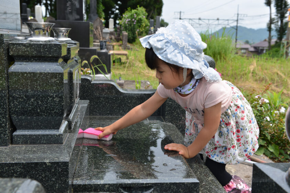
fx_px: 338
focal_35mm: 42
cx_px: 145
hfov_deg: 46.4
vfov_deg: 31.9
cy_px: 96
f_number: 7.1
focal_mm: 42
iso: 100
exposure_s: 1/200
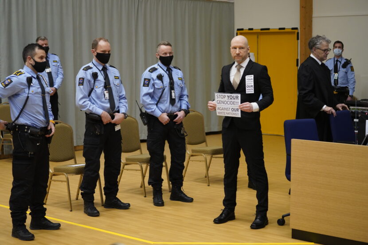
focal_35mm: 70
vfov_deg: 19.4
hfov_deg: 28.8
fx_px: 715
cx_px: 184
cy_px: 122
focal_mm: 70
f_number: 4
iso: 4000
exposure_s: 1/250
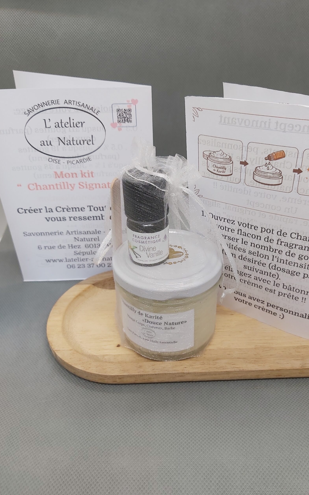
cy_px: 244
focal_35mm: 28
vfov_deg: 66.5
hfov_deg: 44.3
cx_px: 186
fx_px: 377
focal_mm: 3.92
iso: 80
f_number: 1.7
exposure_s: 1/100
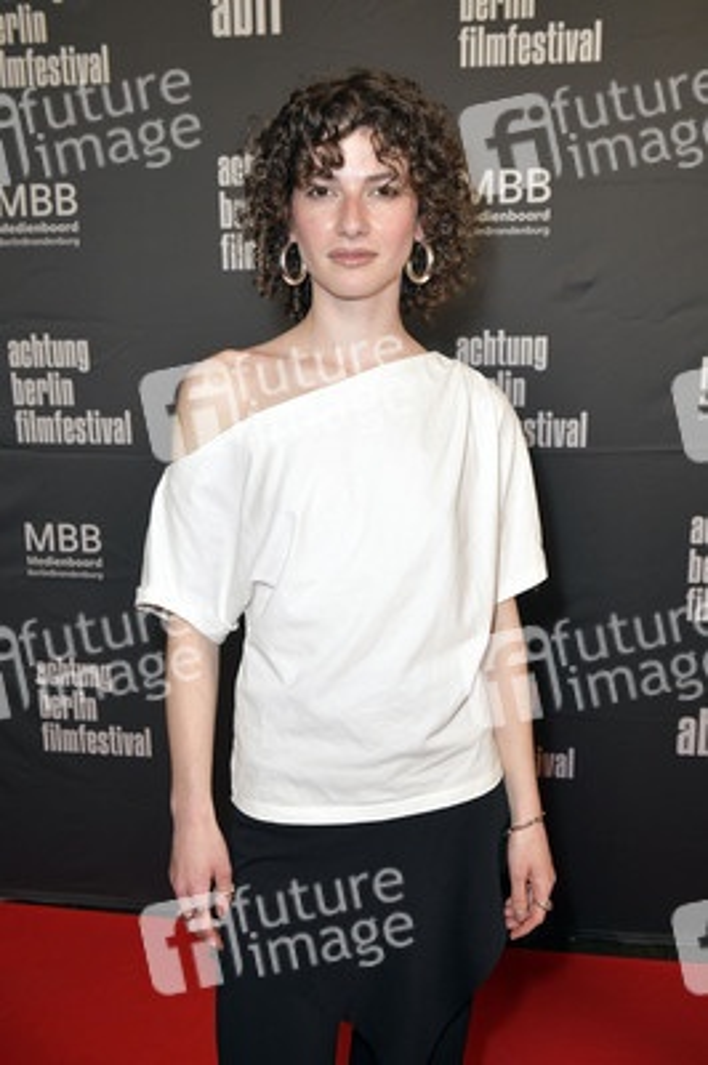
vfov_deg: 58.8
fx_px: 946
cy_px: 532
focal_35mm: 32
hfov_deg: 41.0
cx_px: 354
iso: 2000
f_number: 5.6
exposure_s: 1/250
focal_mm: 32
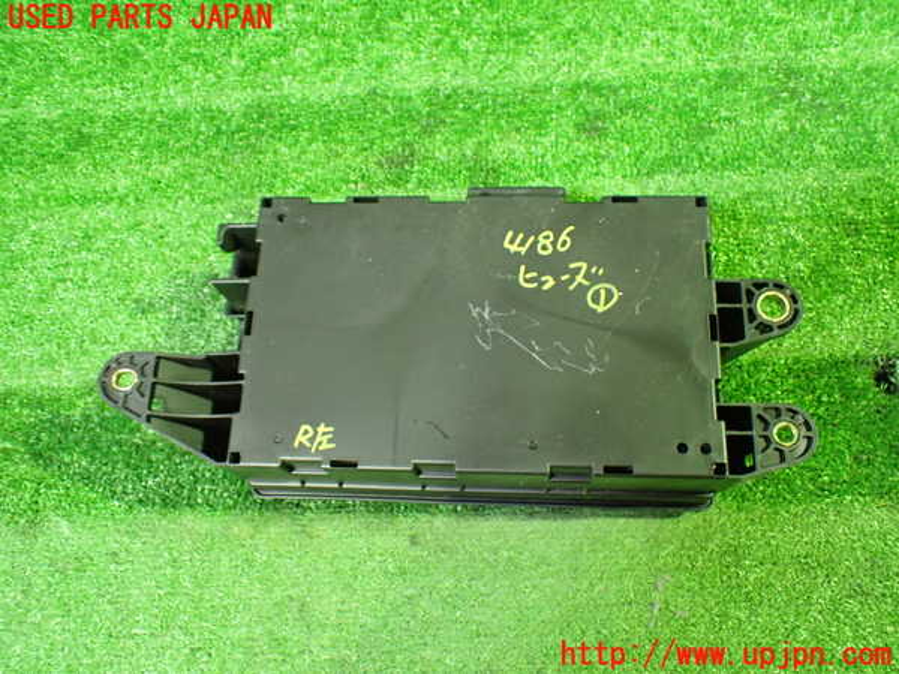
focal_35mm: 30
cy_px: 337
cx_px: 450
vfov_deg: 46.8
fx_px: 779
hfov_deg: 60.0
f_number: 2.3
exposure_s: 1/30
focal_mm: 5.4
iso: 1000
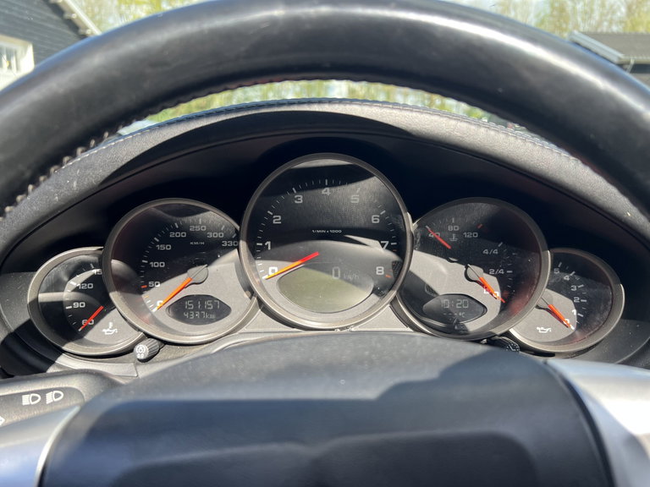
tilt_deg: -13.4
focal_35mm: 26
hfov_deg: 67.3
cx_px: 325
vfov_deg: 53.1
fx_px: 488
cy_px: 244
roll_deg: +0.7
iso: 50
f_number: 1.5
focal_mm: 5.7
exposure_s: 1/460
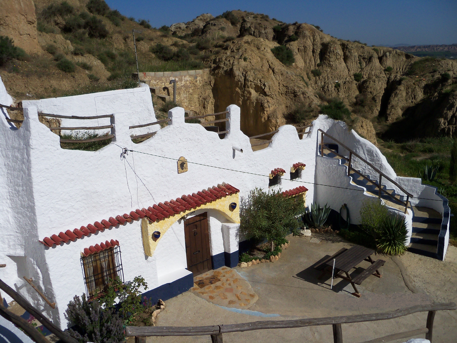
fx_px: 462
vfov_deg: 40.7
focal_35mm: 35
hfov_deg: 52.6
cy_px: 172
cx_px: 228
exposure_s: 1/1600
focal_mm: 6.2
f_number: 6.2
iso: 125
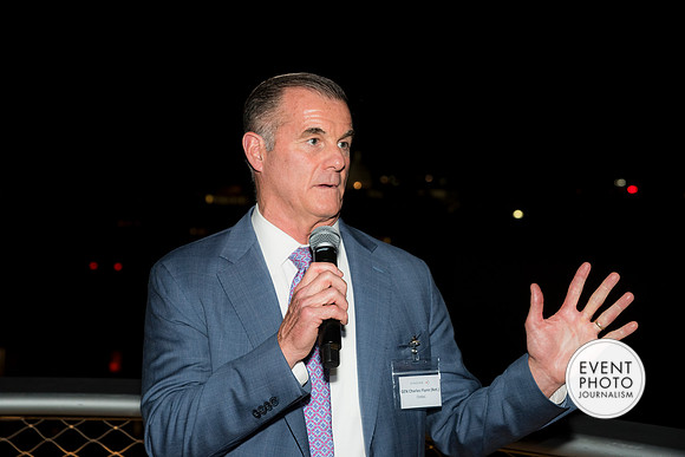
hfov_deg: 28.8
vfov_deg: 19.5
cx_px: 342
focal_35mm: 70
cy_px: 228
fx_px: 1332
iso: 1250
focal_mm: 70
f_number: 5.6
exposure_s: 1/125
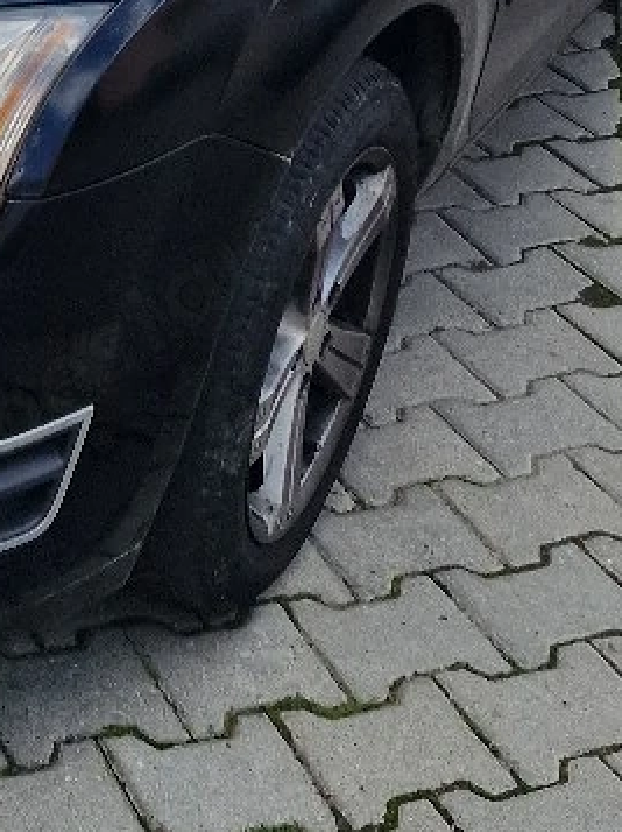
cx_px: -151
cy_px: -239
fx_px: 2064
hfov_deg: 16.3
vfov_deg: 20.8
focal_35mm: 86
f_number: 1.8
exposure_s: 1/556
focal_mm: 6.4
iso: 50
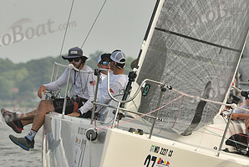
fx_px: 5390
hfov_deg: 2.6
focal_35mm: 779
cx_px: 120
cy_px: 145
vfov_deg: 1.8
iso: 400
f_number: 11
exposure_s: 1/800
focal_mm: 400
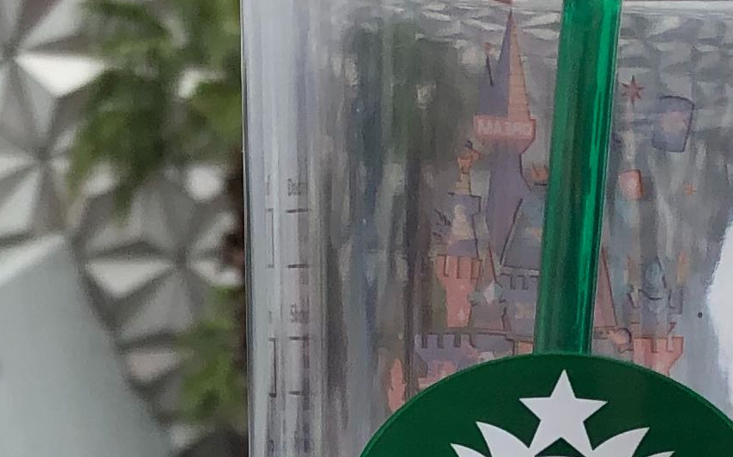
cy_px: 450
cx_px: 503
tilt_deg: +5.7
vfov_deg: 9.2
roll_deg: +2.2
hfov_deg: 14.8
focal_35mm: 141
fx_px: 2816
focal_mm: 3.99
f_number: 1.8
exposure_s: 1/1043
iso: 20
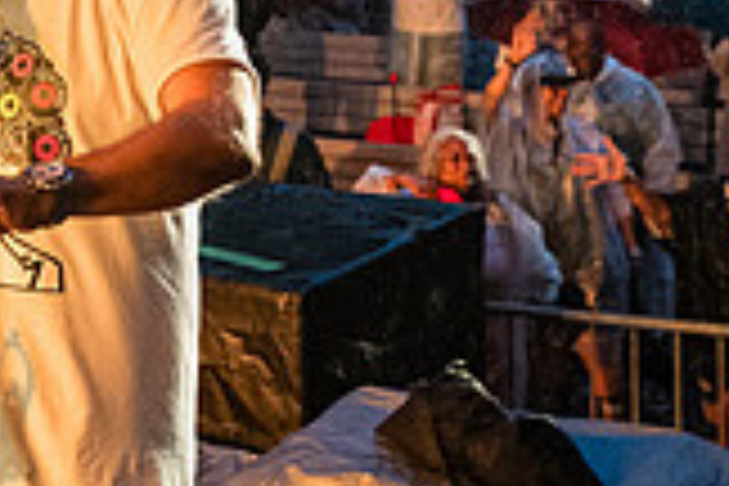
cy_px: -29
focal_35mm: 111
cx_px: 9
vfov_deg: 12.2
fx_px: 2248
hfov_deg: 18.0
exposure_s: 1/160
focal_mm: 31
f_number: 3.5
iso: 8000
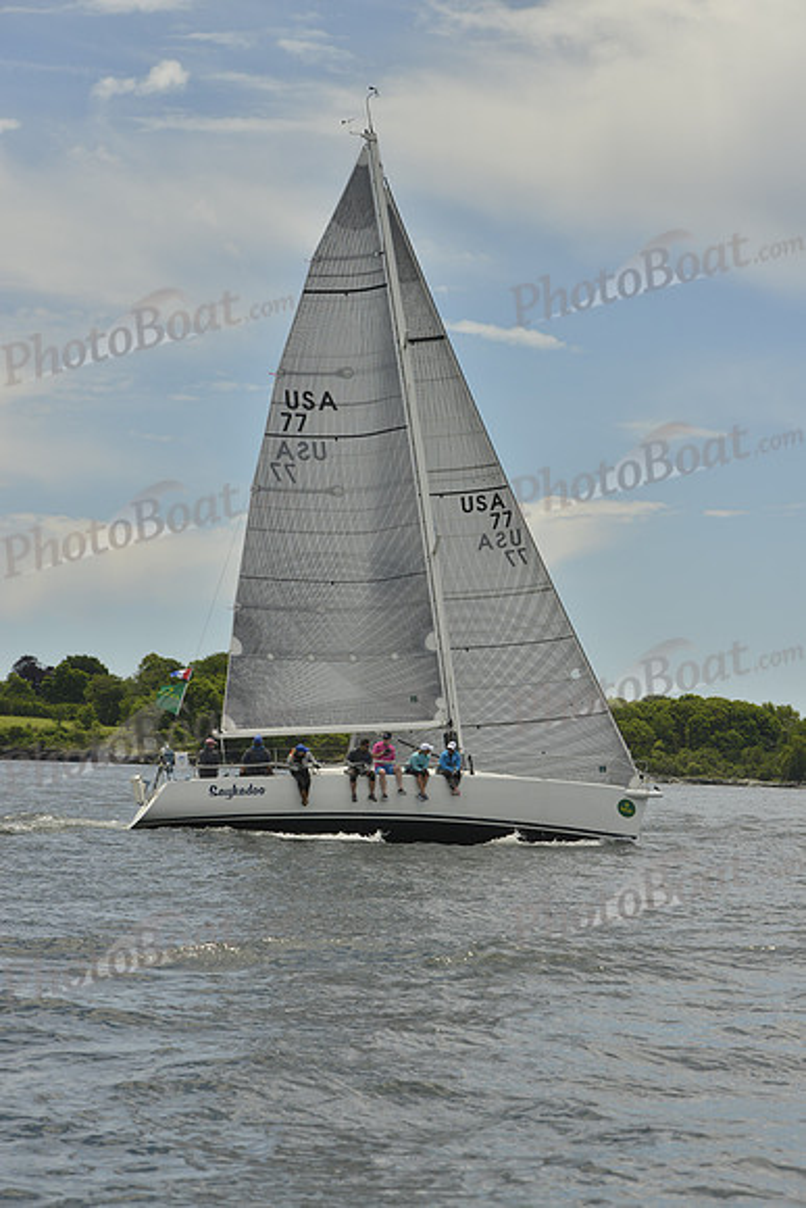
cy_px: 604
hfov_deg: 13.7
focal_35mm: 100
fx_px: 3356
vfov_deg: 20.4
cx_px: 403
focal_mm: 100
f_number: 9
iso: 280
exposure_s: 1/1600
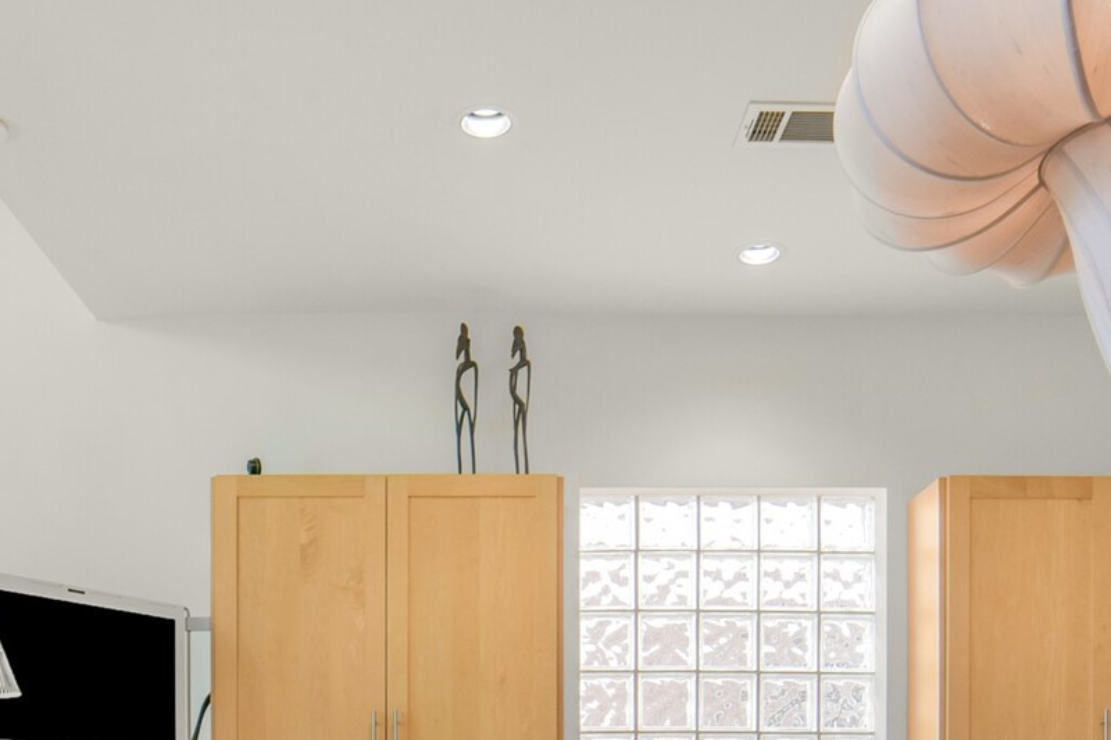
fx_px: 1172
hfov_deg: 50.6
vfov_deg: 30.3
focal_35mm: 38
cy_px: 866
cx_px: 492
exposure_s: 1/20
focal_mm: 14
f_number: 11
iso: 500
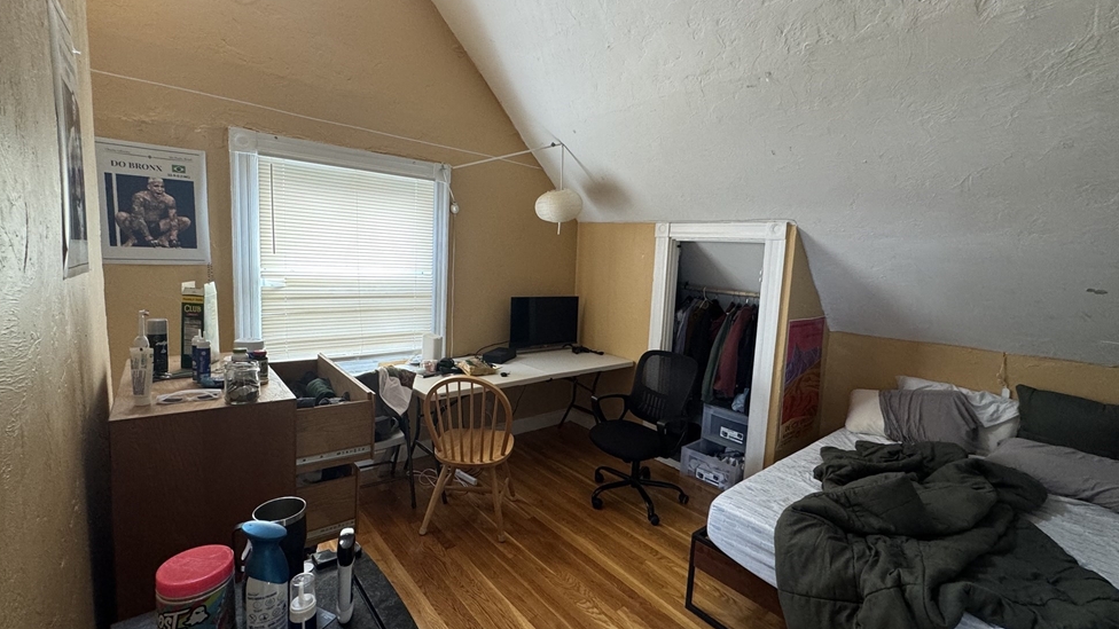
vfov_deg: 67.1
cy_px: 313
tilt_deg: -6.1
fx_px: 475
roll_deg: -2.1
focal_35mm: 16
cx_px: 551
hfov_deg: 99.4
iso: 200
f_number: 2.2
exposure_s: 1/99
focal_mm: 2.22
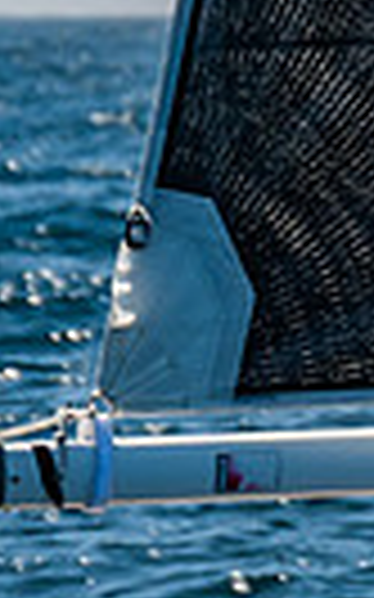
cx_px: 1391
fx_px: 14481
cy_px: 476
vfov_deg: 2.4
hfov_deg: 1.5
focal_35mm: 887
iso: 160
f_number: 6.3
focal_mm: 110
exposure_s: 1/320
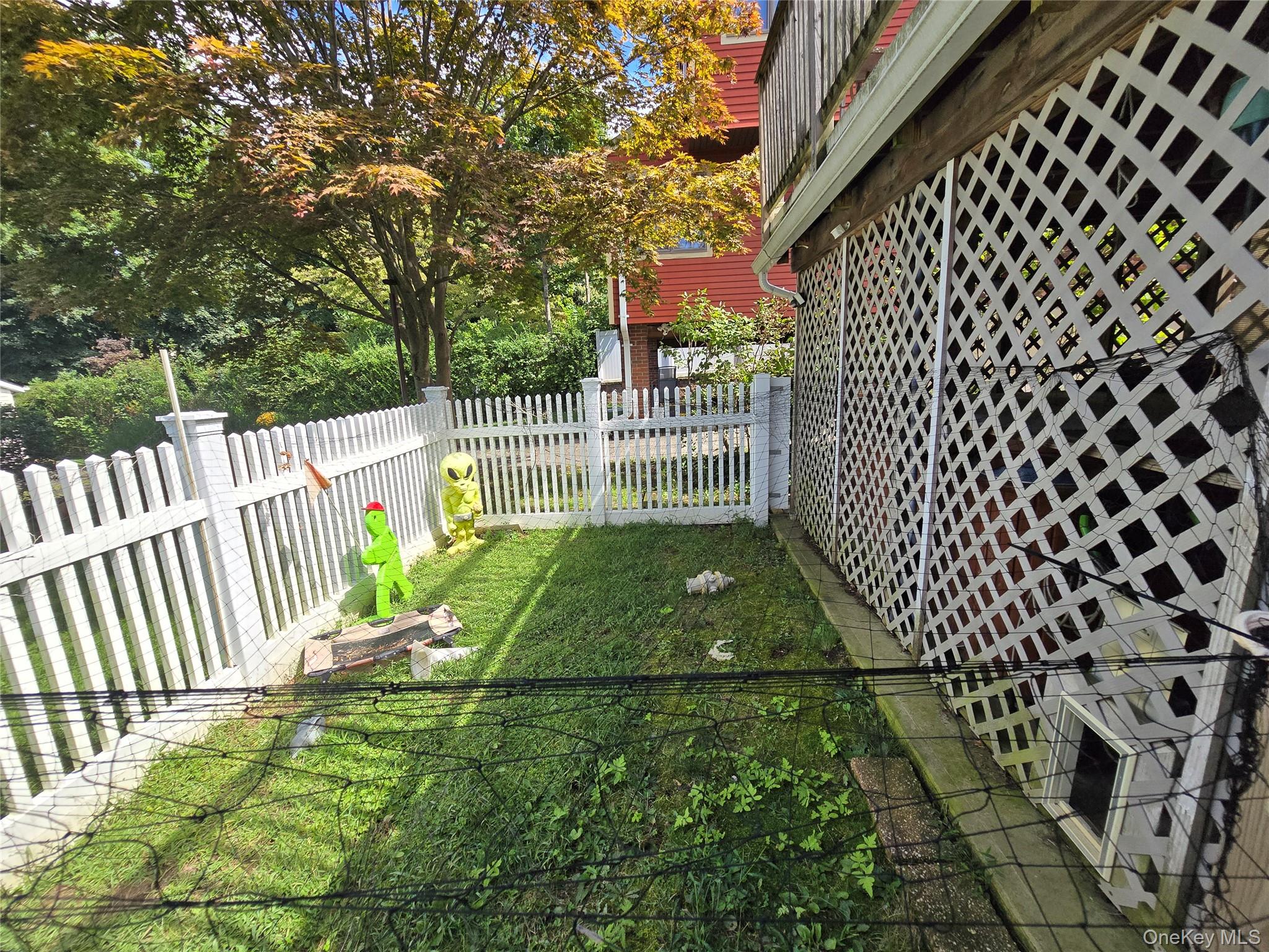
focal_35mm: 13
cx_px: 634
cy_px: 476
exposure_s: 1/2000
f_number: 2.2
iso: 100
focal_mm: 2.2
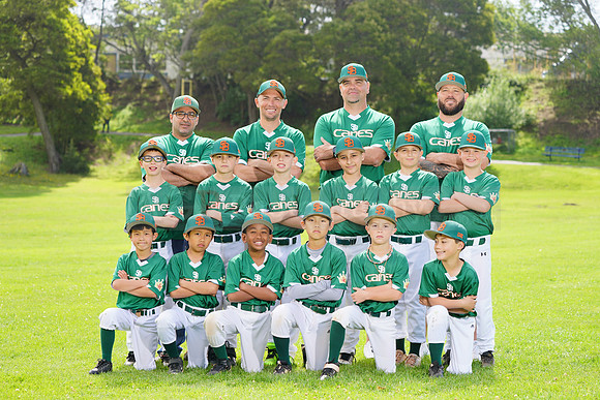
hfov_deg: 20.4
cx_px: 300
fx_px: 1667
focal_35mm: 100
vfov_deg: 13.7
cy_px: 200
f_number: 5.6
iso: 100
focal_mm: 100
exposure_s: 1/250
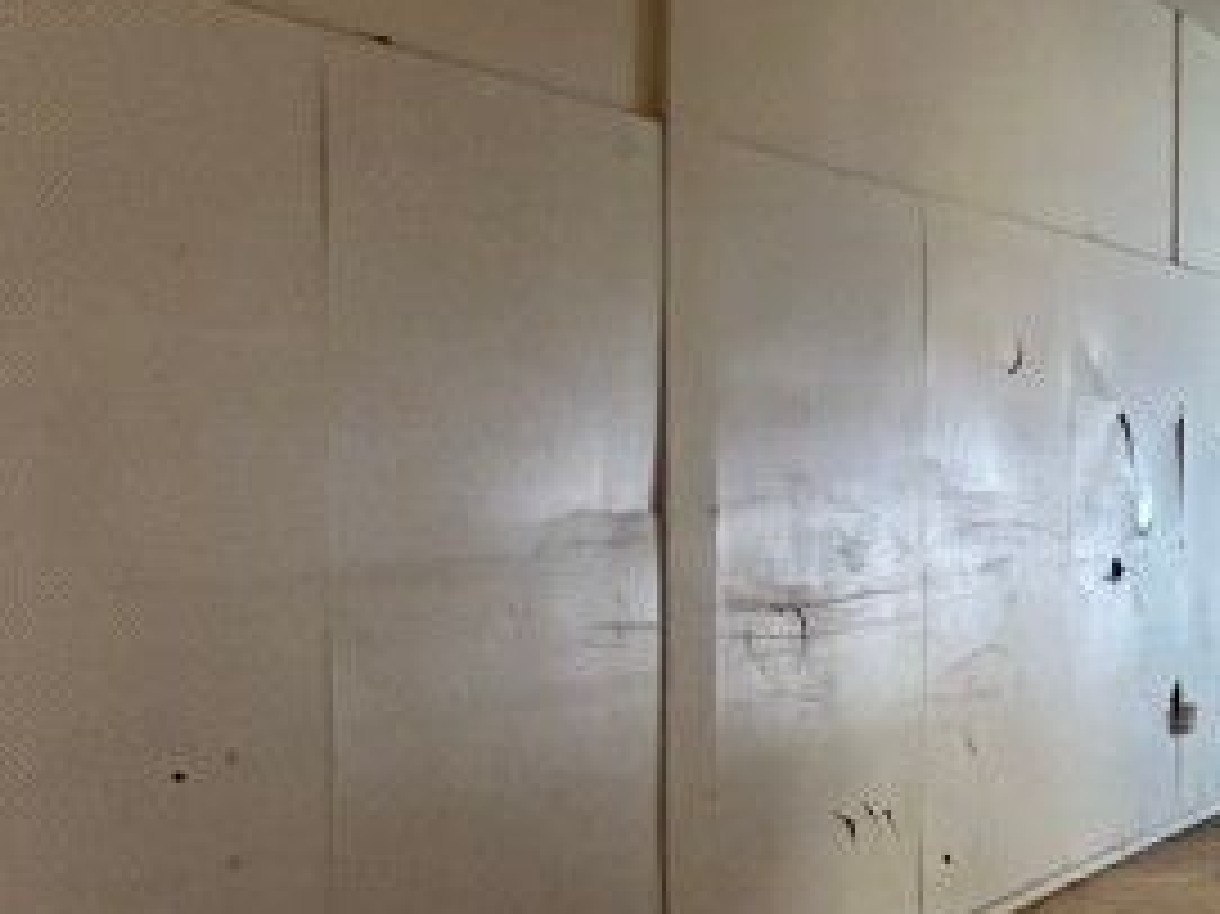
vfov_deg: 23.6
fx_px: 2184
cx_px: 2017
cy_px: 540
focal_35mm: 62
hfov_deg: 22.7
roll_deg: -0.8
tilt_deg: -0.7
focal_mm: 2.22
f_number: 2.2
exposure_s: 1/60
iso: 400
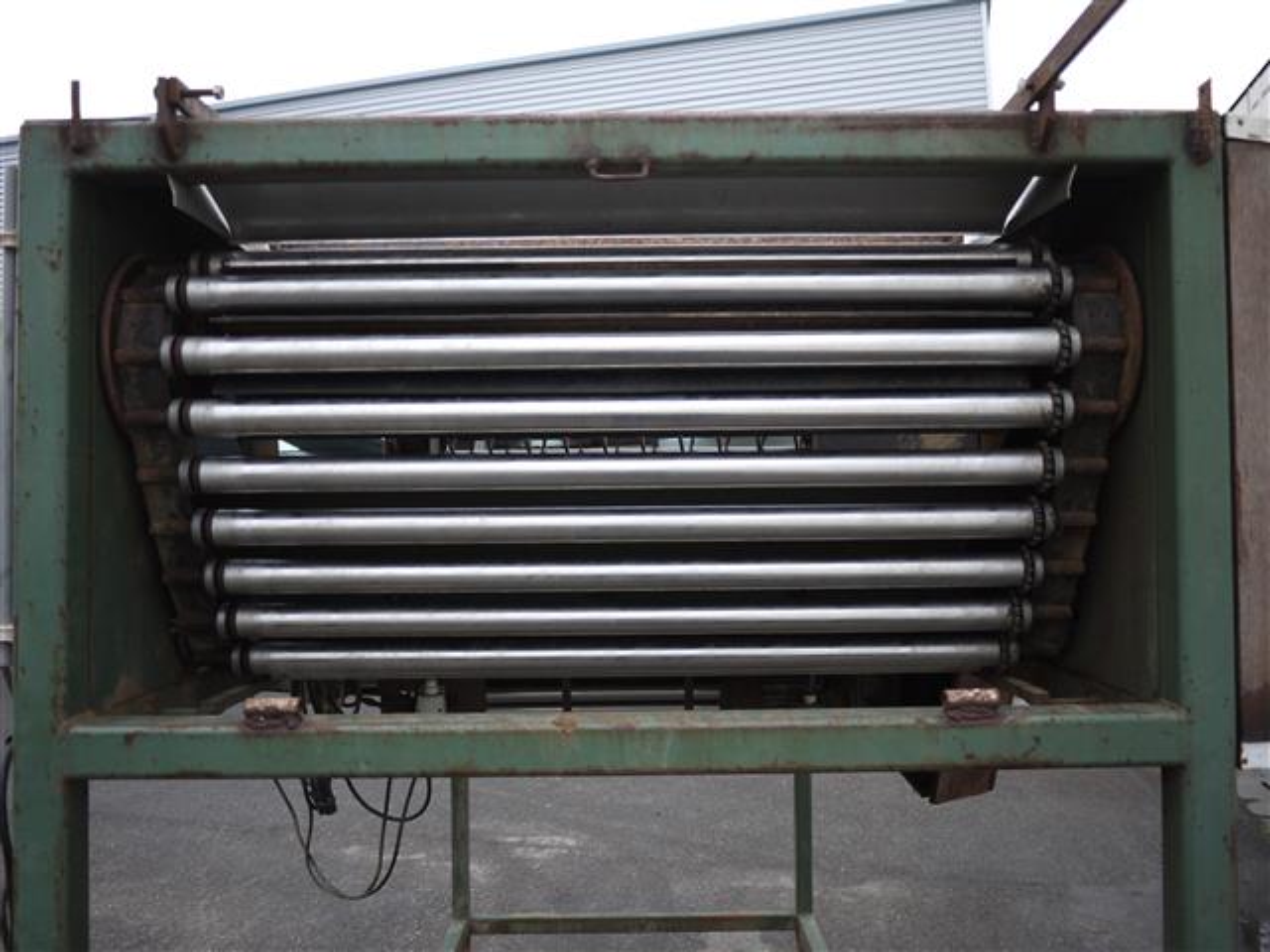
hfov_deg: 63.4
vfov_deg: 49.7
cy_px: 476
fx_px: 1027
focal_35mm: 28
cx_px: 635
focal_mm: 14
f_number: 2.5
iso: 250
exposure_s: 1/60
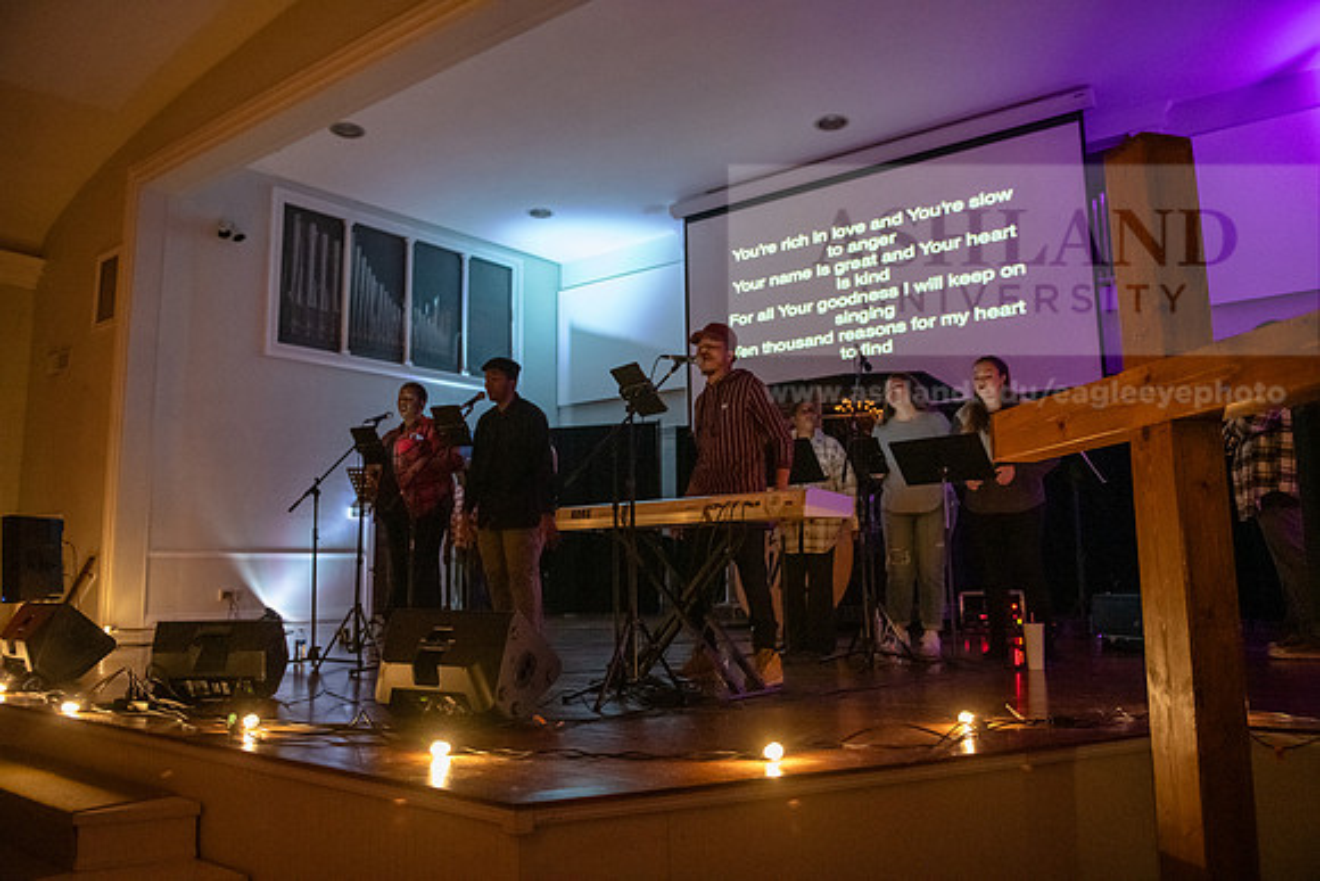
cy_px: 440
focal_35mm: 26
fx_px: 954
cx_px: 660
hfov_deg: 69.4
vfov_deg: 49.6
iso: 5000
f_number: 2.8
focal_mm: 26
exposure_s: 1/100
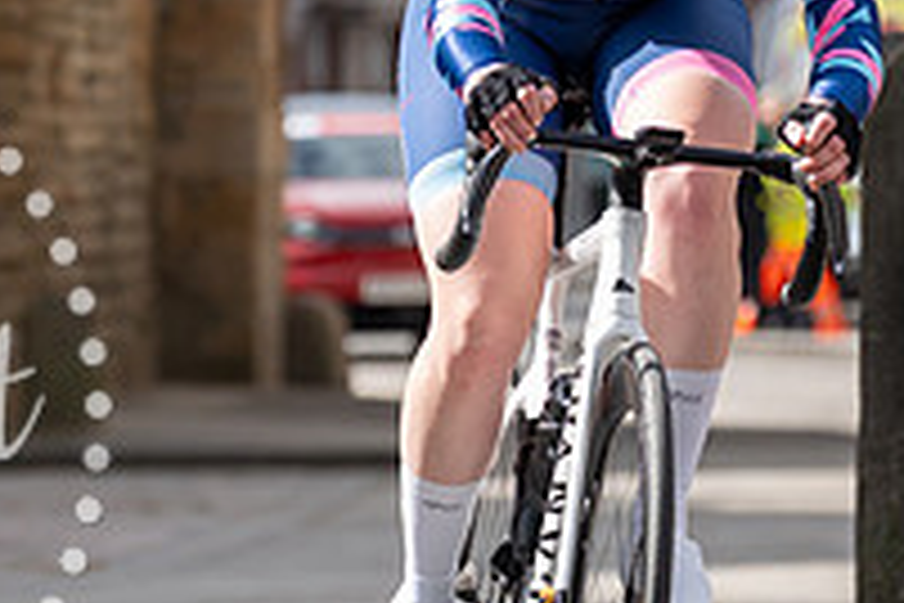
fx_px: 12730
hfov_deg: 4.1
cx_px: 804
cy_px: -173
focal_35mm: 507
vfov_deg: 2.7
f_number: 4
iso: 125
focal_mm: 125
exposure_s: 1/1000
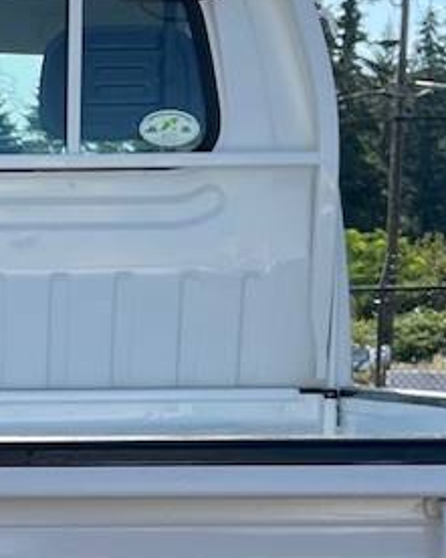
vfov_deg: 16.5
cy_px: 604
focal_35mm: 113
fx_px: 1863
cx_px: -115
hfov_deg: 13.2
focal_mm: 5.1
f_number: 1.6
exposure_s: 1/1767
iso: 32
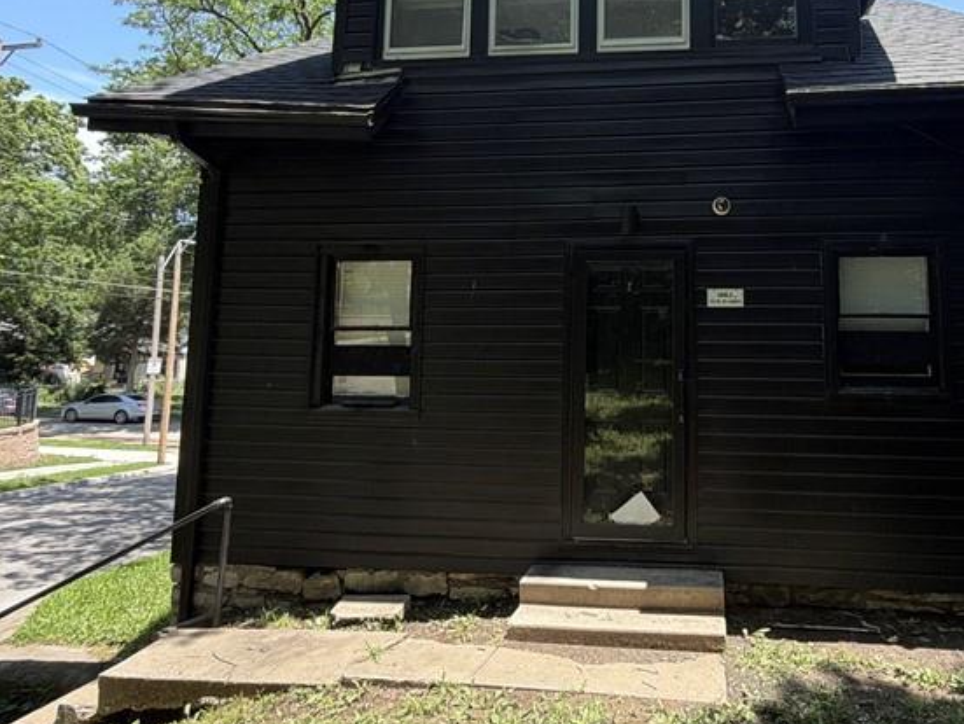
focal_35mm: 26
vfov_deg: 52.1
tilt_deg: +8.8
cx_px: 614
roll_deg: +0.7
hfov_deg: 66.1
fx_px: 725
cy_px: 243
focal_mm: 2.22
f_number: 2.2
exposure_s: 1/502
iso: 50
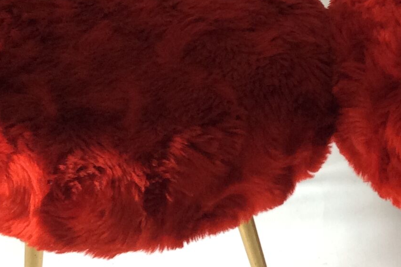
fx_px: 1136
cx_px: 339
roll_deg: +2.9
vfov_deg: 13.4
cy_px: 74
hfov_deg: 19.7
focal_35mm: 102
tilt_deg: -37.0
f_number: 2.4
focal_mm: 3.3
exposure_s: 1/25
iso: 64
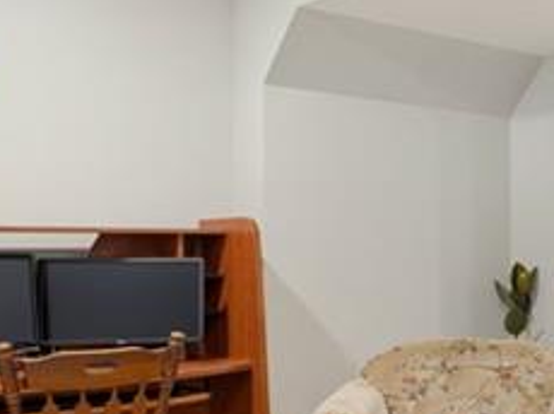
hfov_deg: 25.8
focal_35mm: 63
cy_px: 270
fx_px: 1000
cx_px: 749
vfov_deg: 23.3
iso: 400
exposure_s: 1
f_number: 8
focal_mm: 14.6
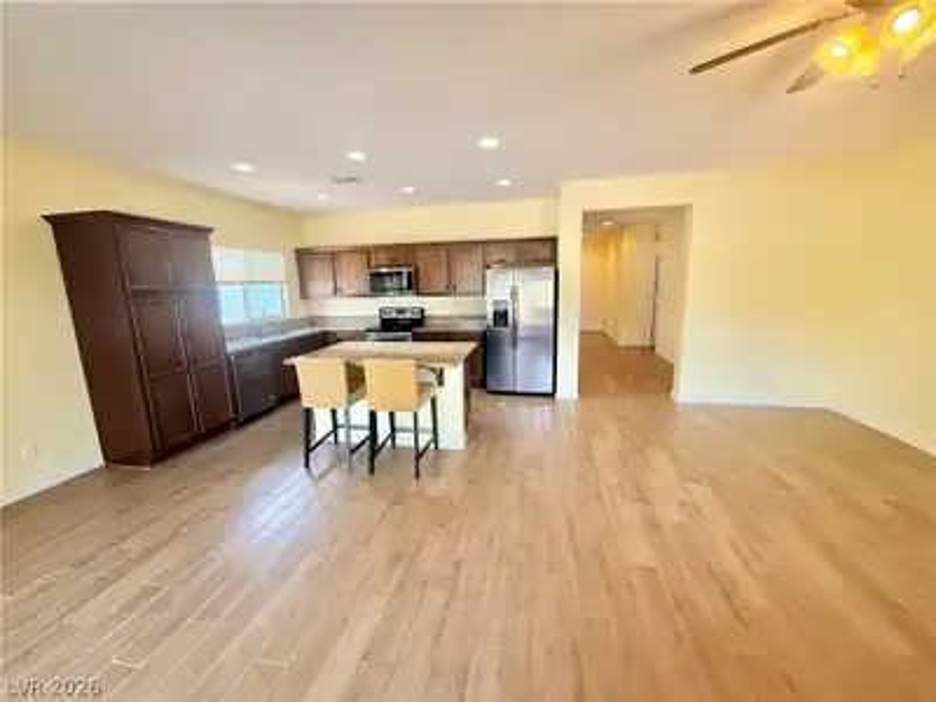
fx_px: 379
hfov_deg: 102.1
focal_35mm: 14
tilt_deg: -11.1
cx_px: 468
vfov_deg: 85.7
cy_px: 351
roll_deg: +1.4
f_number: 2.2
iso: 250
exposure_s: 1/120
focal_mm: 2.22
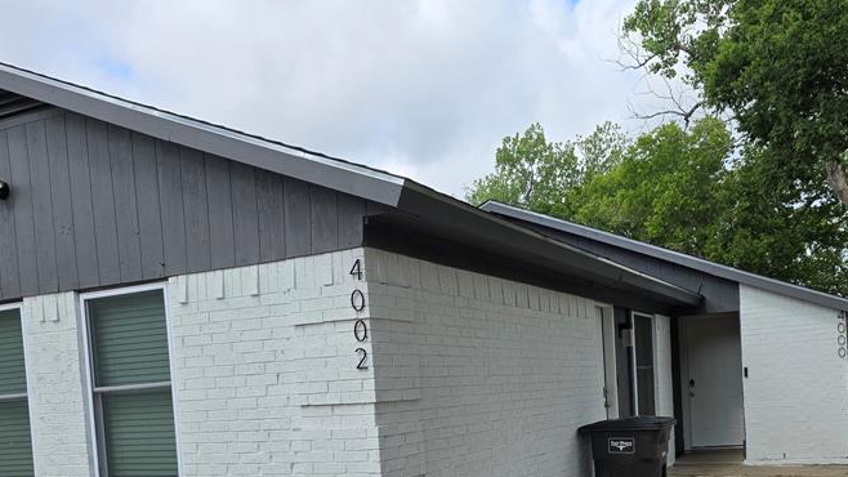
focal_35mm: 39
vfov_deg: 28.9
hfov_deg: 51.6
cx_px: 429
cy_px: 451
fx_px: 877
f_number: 1.7
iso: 12
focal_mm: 6.3
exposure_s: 1/572
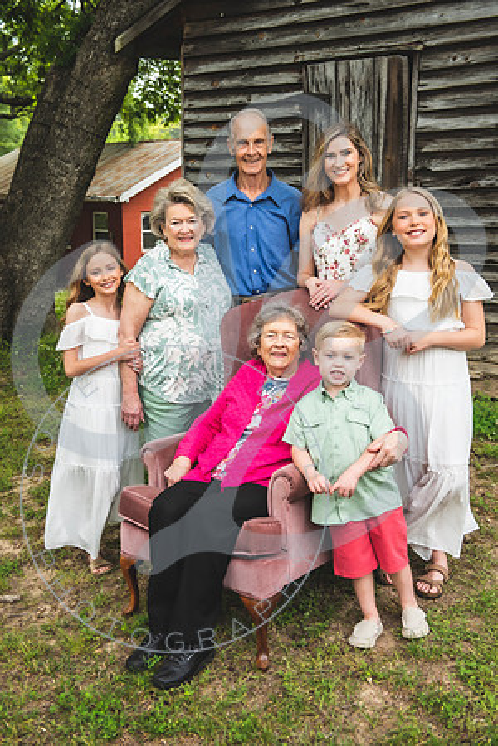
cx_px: 249
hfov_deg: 30.5
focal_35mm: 44
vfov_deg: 44.5
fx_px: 913
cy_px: 373
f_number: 5.6
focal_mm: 44
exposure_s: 1/200
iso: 250
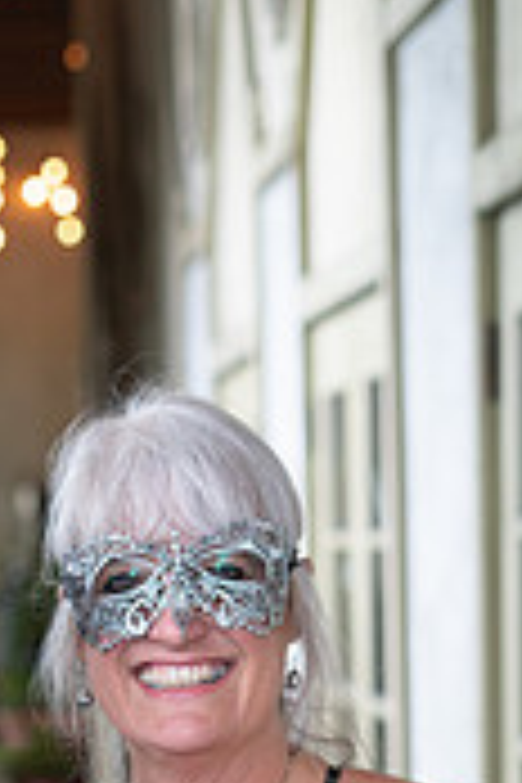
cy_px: 954
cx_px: -86
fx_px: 2806
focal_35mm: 129
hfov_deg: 10.5
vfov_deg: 15.3
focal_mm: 50
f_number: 2.8
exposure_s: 1/100
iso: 400
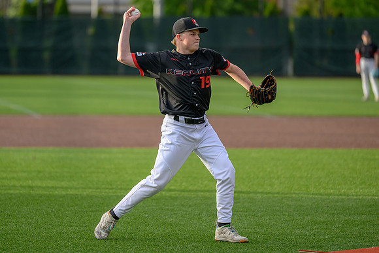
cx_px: 151
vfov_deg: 5.5
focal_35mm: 251
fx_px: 2639
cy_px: 109
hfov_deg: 8.2
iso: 900
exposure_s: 1/2000
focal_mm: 200
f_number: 2.8
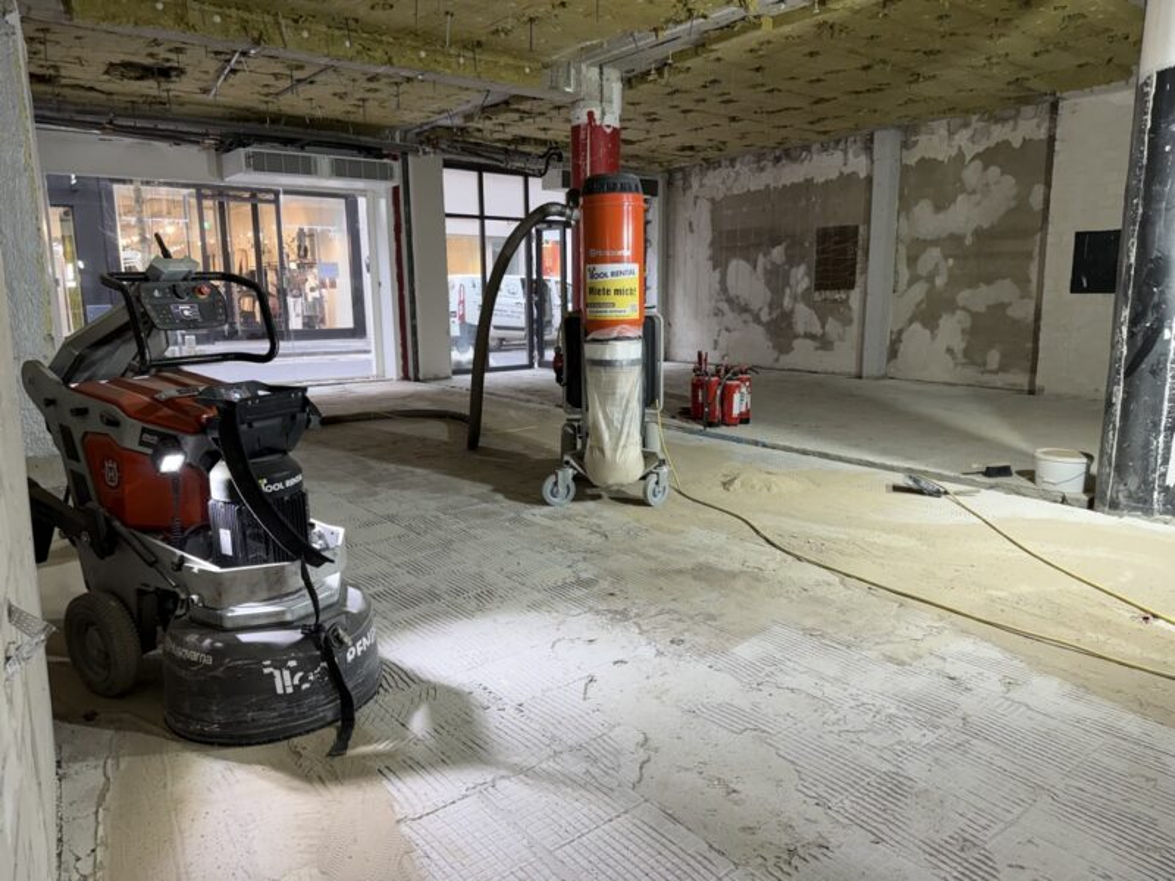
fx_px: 815
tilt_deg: -10.2
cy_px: 440
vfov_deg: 56.8
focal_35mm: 24
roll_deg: +0.7
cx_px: 588
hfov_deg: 71.6
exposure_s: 1/100
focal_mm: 6.76
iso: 125
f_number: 1.78
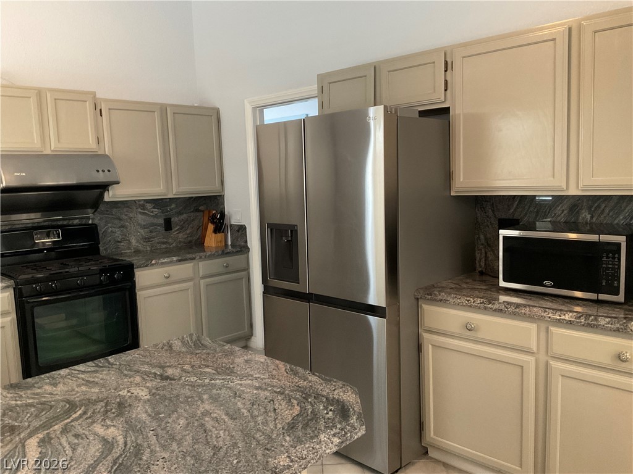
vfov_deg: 48.2
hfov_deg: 61.7
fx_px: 530
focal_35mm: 29
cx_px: 316
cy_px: 237
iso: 320
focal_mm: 3
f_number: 1.8
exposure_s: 1/40
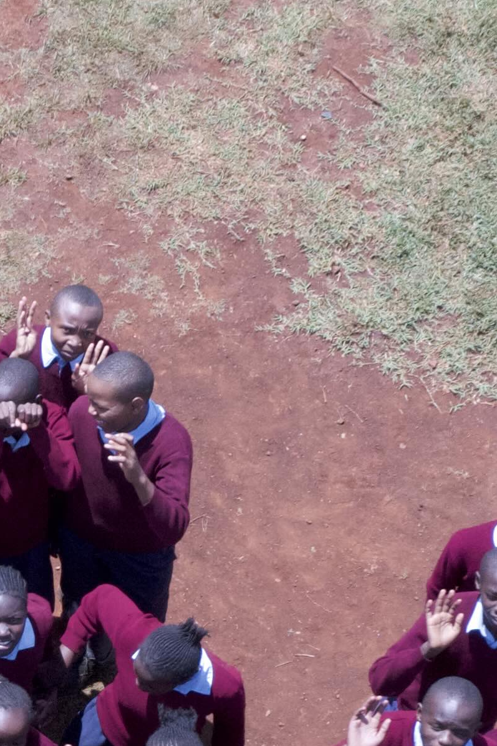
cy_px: 675
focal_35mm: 128
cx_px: -304
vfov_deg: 15.8
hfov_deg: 10.3
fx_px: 2650
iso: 400
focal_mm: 10.26
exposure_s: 1/160
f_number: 5
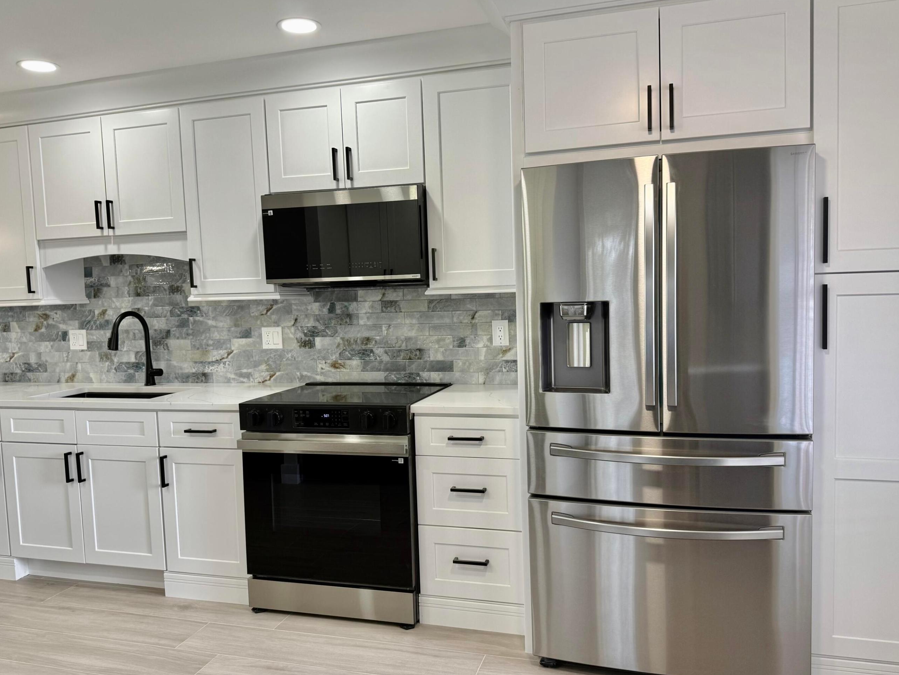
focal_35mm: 27
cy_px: 342
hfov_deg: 65.3
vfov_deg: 51.4
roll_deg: +1.7
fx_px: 701
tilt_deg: -3.8
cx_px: 443
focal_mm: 6.76
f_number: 1.78
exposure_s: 1/120
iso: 100
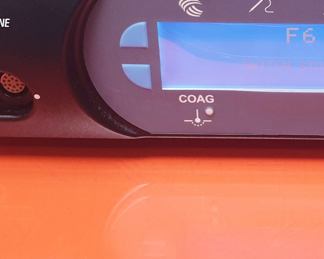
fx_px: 738
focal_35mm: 77
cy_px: 12
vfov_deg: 19.4
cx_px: 301
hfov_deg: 24.0
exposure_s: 1/50
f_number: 2.4
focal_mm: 4.3
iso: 160
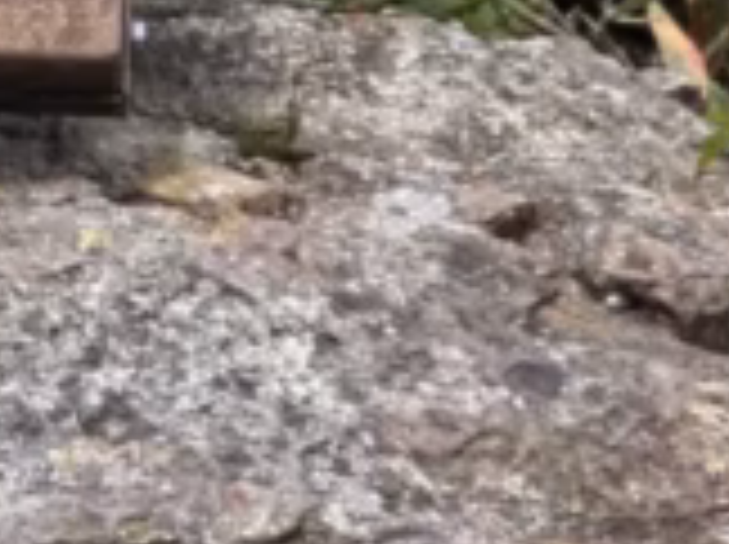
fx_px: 9189
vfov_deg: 3.4
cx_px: -1256
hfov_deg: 4.4
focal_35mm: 437
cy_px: -526
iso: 50
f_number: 2.4
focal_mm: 7.9
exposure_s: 1/895
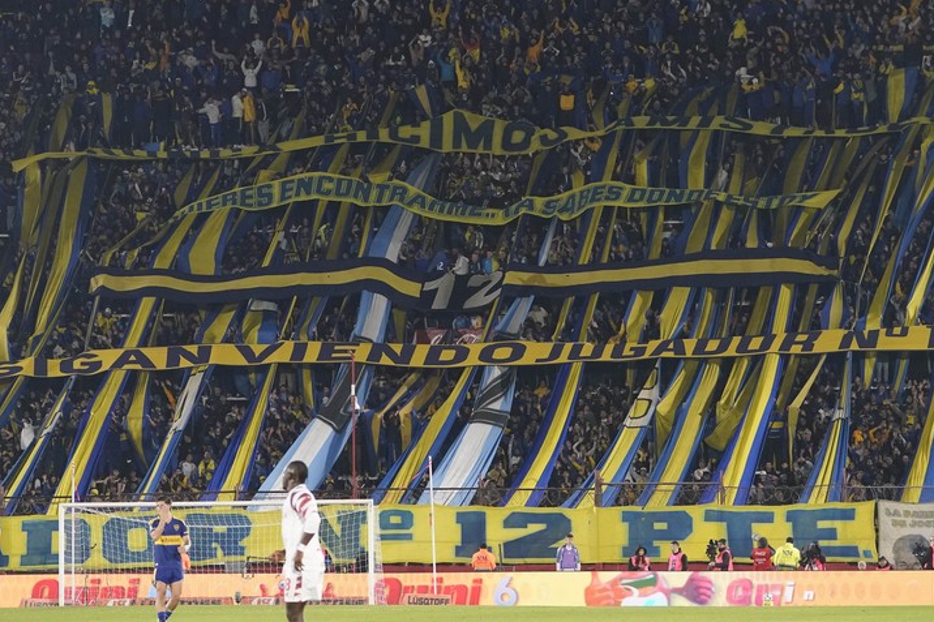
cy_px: 310
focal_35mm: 175
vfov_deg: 7.8
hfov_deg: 11.7
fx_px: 4539
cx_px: 468
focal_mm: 116
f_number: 5.6
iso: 5000
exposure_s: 1/640
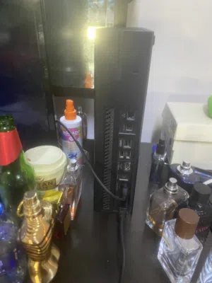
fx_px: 212
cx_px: 106
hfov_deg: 53.1
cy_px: 142
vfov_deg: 67.3
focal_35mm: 26
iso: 500
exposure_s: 1/50
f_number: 1.8
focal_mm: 4.25
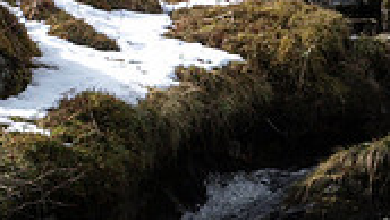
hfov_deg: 13.9
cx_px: 329
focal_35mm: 154
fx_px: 1594
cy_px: 189
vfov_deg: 7.9
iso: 200
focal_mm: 21
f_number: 14
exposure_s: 1/125
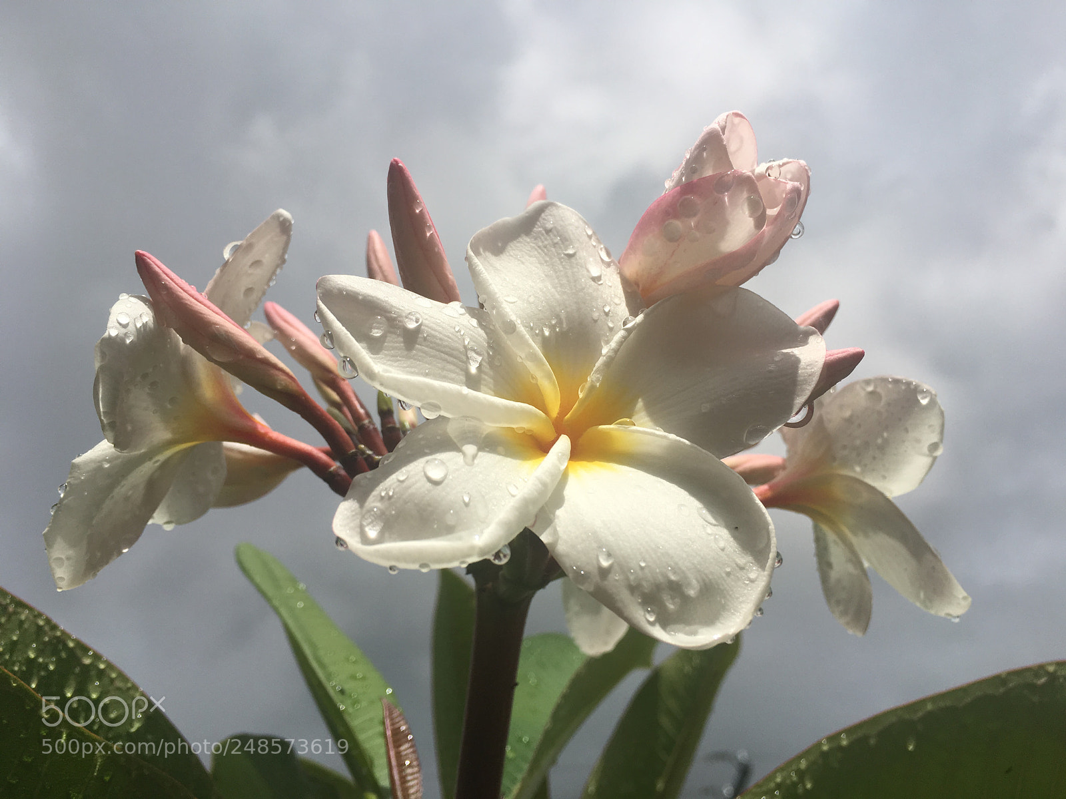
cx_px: 533
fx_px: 893
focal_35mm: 29
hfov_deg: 61.7
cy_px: 400
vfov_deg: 48.2
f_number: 2.2
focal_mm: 4.15
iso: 25
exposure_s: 1/4808
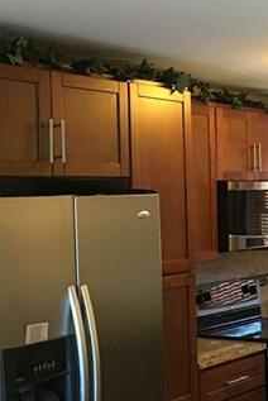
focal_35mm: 73
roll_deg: +1.3
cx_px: 282
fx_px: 813
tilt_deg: -0.1
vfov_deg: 27.7
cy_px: 219
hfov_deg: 18.1
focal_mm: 4.15
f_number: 2.2
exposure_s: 1/8
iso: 80
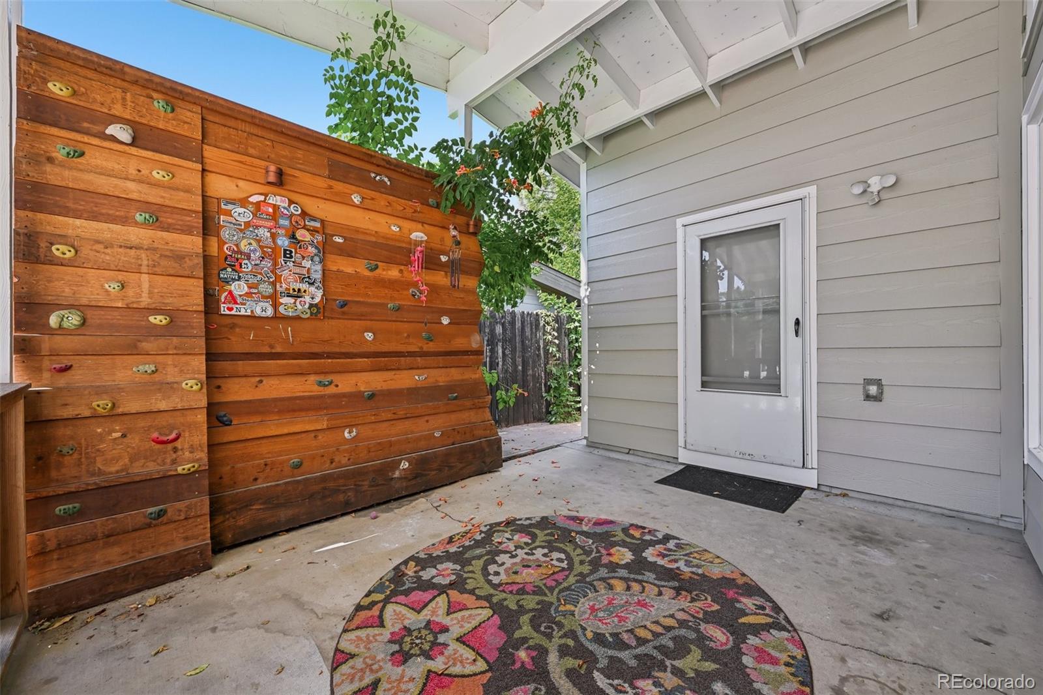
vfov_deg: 81.2
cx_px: 522
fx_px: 406
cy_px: 348
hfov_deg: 104.3
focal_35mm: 14
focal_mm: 14
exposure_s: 1/15
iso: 140
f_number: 10
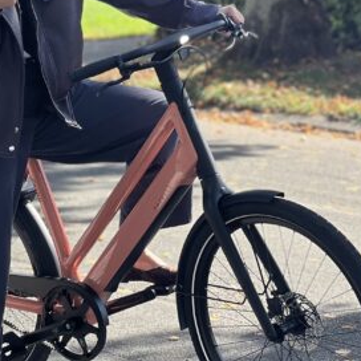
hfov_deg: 11.1
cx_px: 92
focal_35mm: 157
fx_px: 1852
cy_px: 100
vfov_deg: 11.1
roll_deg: -0.5
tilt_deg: -3.9
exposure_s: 1/121
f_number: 2.8
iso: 25
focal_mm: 9
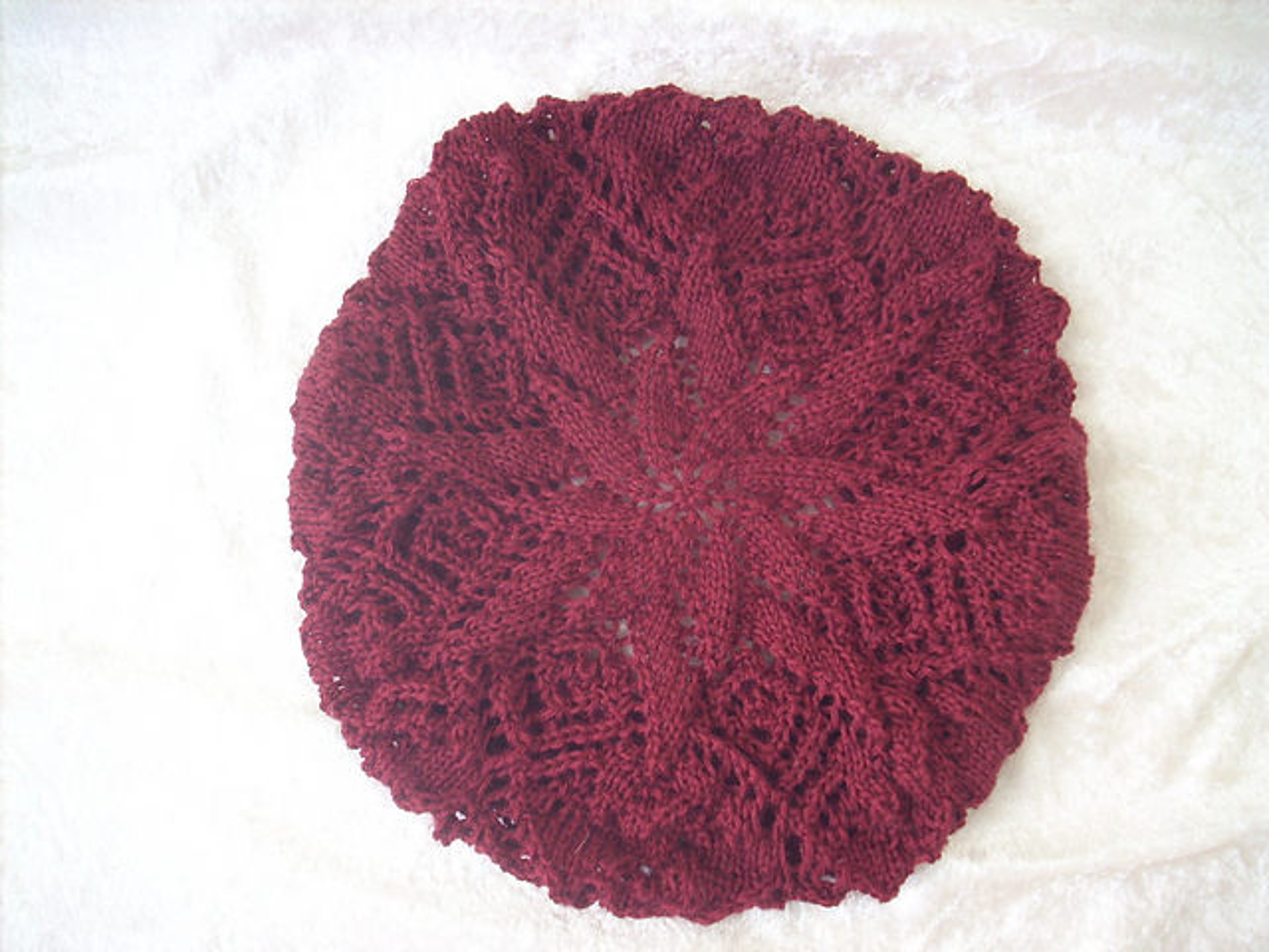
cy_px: 476
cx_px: 634
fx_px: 1356
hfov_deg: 50.1
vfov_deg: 38.7
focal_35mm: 37
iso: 64
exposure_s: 1/37.2
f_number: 2.8
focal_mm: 6.2
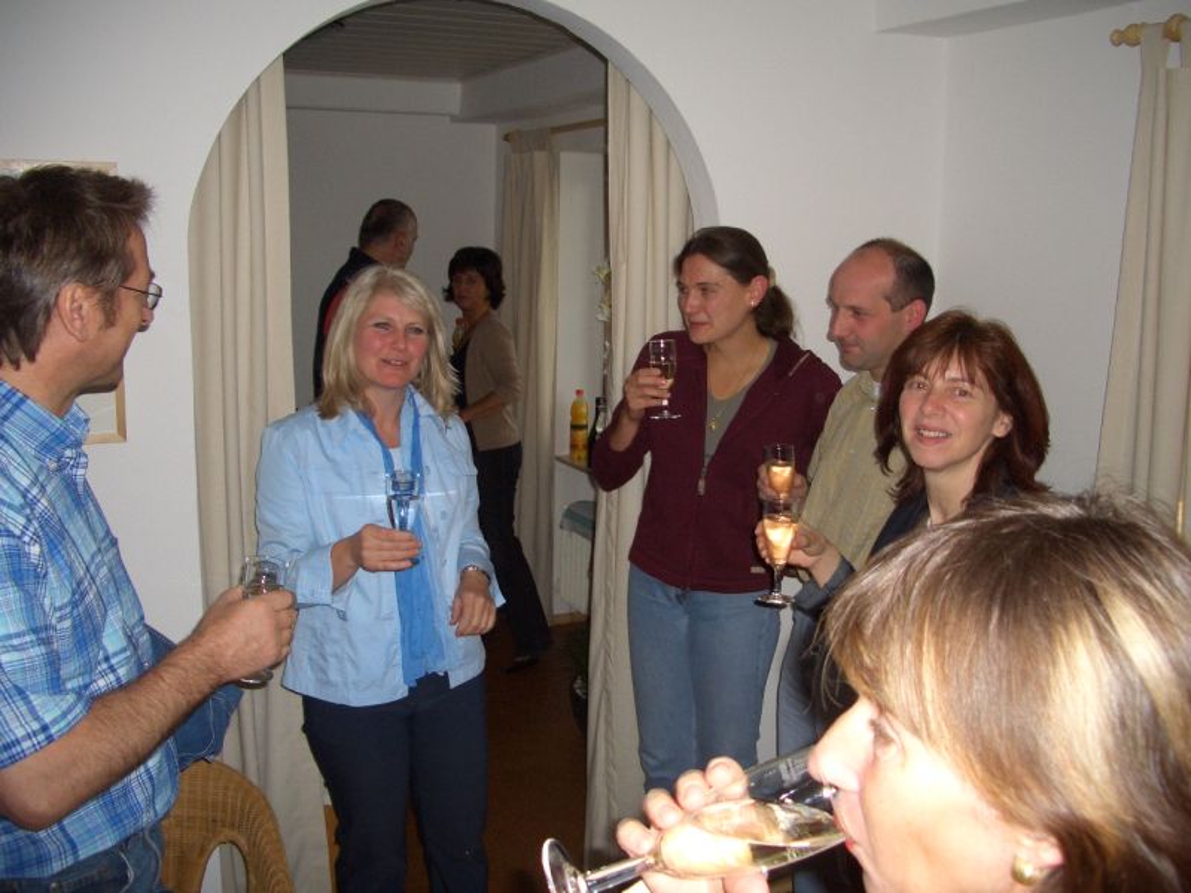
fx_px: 1204
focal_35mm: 35
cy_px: 446
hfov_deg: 52.6
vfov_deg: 40.7
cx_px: 596
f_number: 2.6
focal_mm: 5.8
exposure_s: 1/60
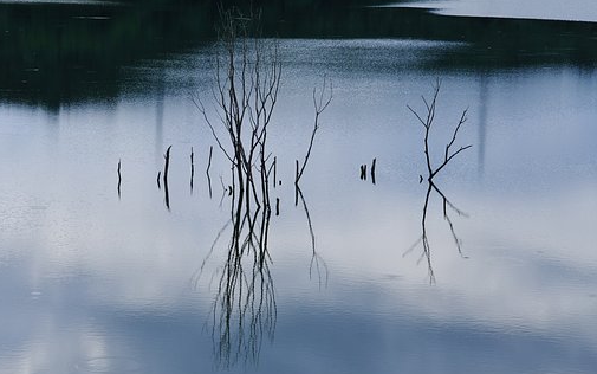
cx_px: 296
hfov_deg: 22.3
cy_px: 195
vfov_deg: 14.1
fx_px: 1514
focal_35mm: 93
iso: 200
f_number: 8
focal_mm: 60
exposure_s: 1/40
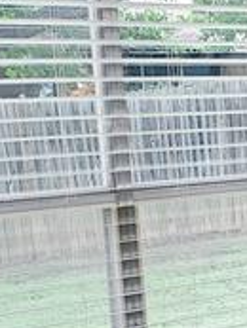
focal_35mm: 102
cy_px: 233
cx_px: 348
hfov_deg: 13.8
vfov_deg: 19.2
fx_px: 969
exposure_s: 1/60
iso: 40
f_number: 1.7
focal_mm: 6.3
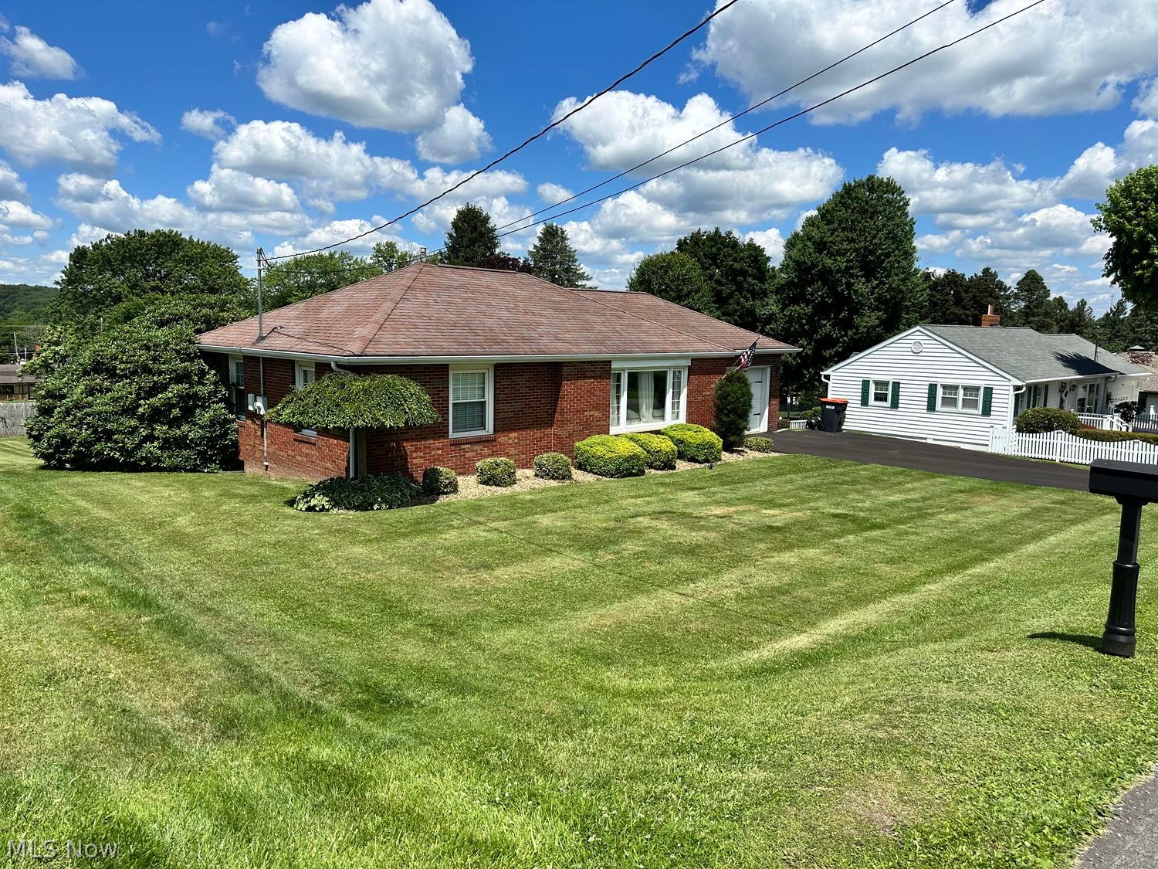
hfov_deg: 71.6
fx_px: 803
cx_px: 579
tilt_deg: -6.8
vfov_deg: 56.8
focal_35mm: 24
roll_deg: -1.5
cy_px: 434
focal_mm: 6.86
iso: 80
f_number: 1.78
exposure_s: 1/5848
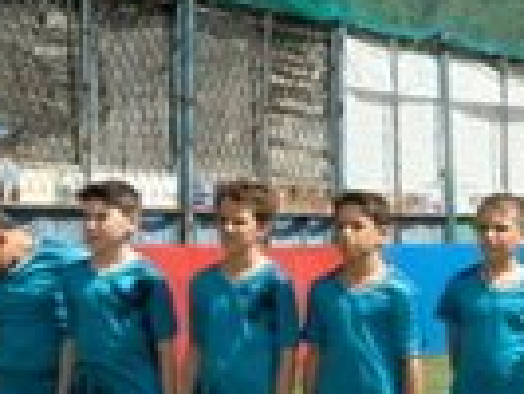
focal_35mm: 146
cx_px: 914
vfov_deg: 10.2
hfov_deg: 12.5
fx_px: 2212
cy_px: 236
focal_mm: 18
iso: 8000
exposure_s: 1/1700
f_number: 20
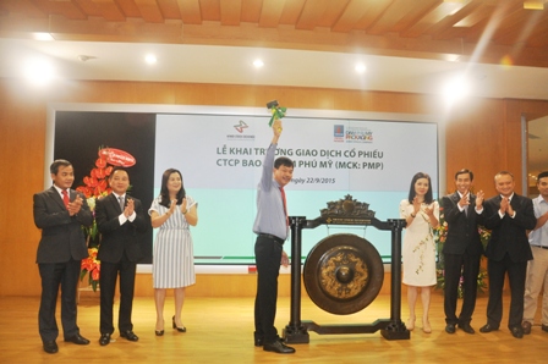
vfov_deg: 47.9
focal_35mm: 27
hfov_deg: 67.4
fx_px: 411
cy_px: 182
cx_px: 274
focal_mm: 18
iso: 800
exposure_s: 1/125
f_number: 3.5
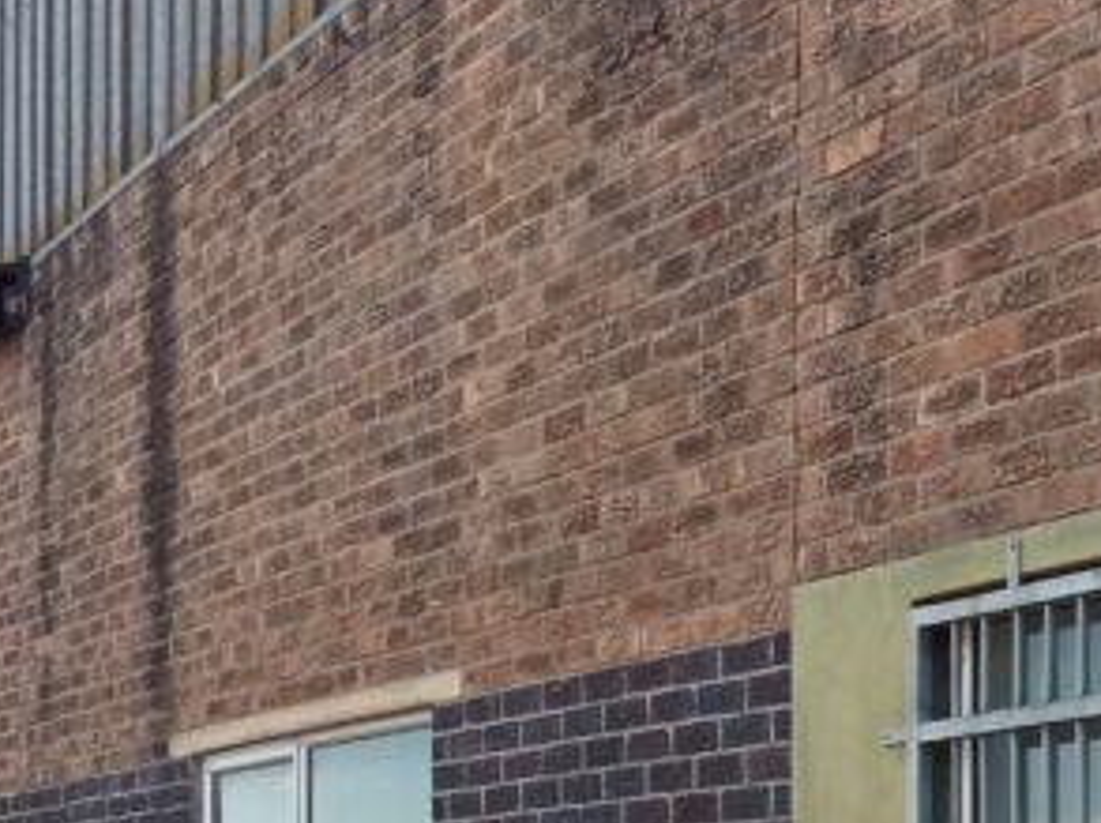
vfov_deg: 14.6
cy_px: 973
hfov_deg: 20.0
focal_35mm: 98
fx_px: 3113
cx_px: 721
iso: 100
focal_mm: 3.46
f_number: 2.2
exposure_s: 1/251
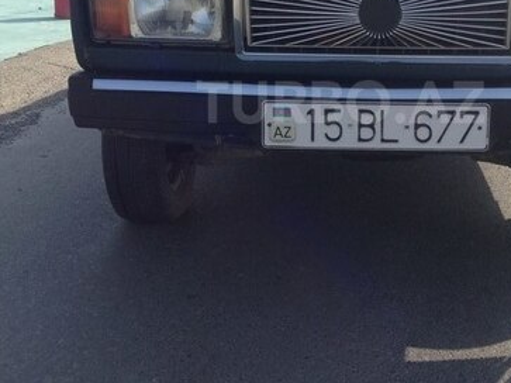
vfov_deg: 24.2
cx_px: 341
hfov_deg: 31.9
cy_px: 102
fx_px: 885
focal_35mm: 60
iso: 50
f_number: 2.4
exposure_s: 1/1022
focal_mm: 4.12
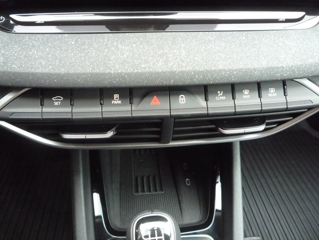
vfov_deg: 46.8
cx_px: 160
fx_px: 276
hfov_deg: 60.0
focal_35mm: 30
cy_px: 120
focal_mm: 5.2
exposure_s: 1/20
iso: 800
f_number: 3.3
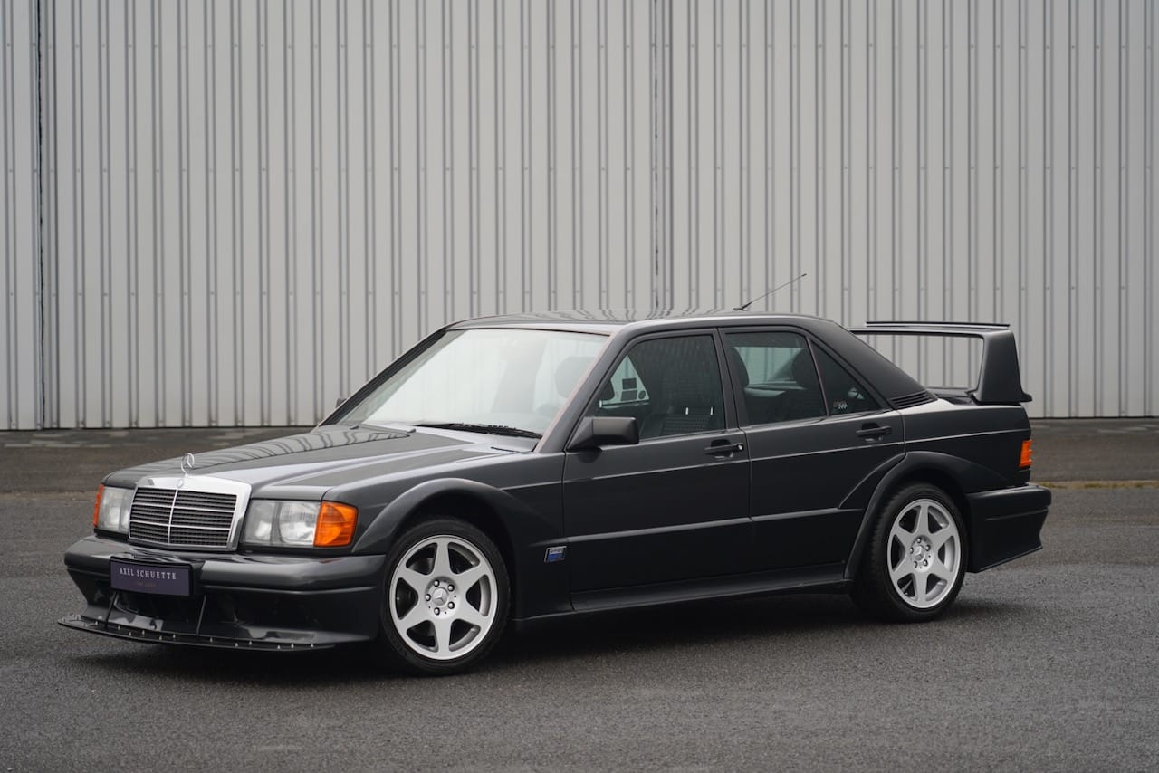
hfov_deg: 19.5
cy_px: 386
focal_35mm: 105
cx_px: 580
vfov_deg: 13.0
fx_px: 3381
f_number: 4
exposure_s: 1/160
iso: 400
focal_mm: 105
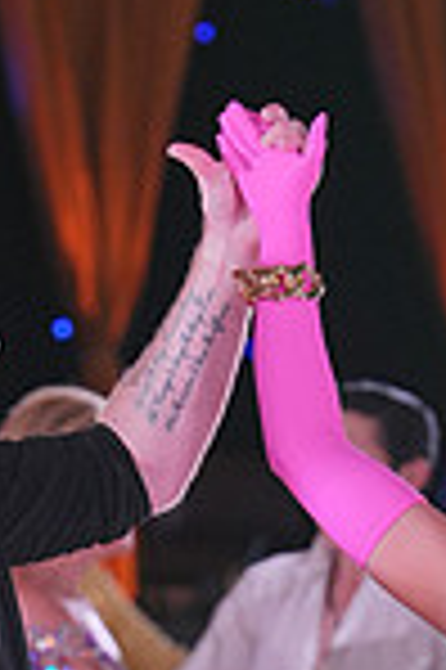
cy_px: 989
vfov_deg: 3.9
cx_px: 178
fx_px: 9741
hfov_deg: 2.6
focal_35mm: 523
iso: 1600
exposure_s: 1/400
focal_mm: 134
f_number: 4
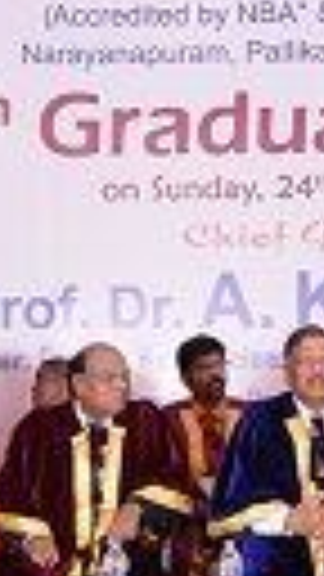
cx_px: 232
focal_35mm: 119
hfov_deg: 10.2
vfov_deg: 18.0
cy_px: 425
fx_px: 1811
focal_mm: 25
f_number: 6.3
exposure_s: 1/125
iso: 400
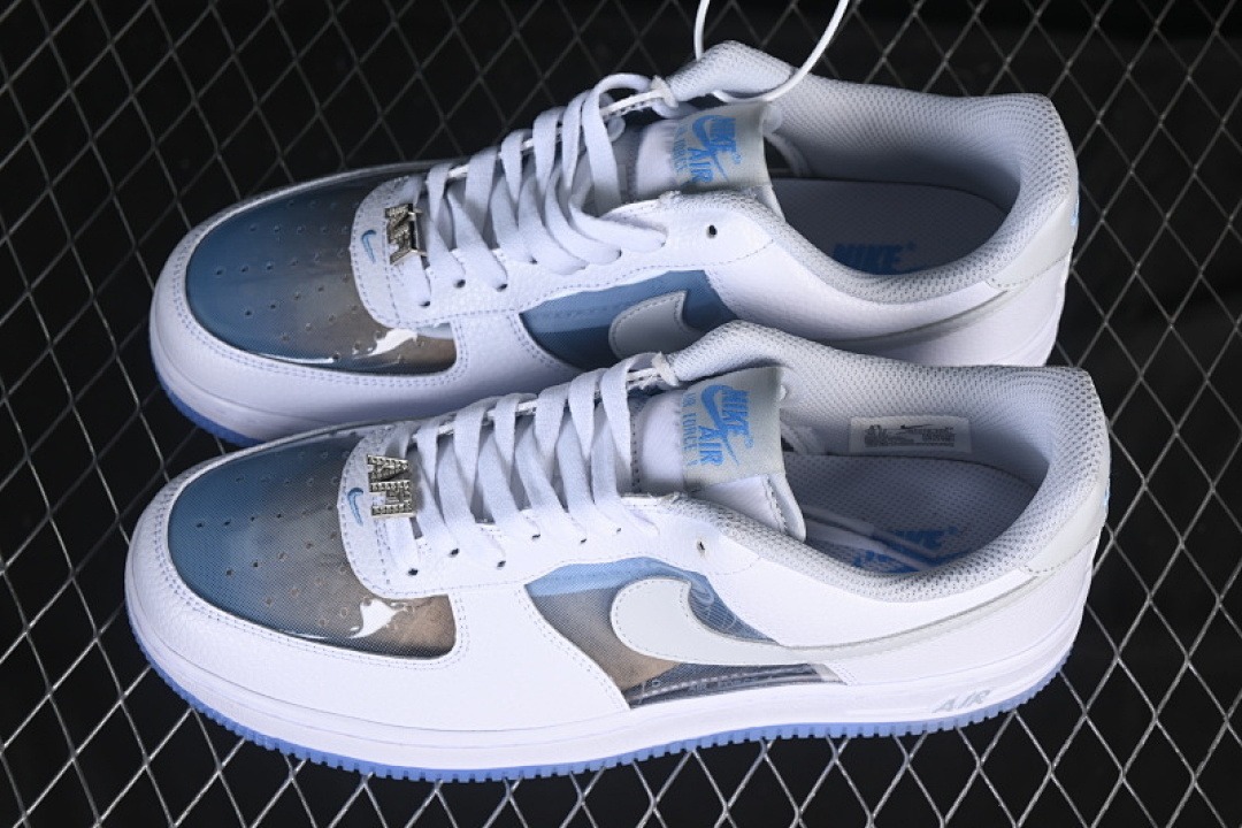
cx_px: 621
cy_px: 414
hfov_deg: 27.0
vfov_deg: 18.2
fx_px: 2587
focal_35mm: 75
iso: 160
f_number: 7.1
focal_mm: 50
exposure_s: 1/80
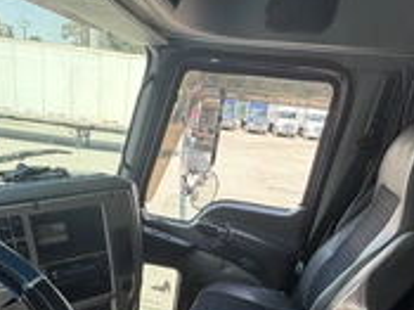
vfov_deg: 38.3
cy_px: 322
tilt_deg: -31.7
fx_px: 382
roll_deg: -5.3
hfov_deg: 56.1
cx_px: 151
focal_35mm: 32
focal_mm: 2.22
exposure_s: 1/154
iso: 64
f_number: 2.2
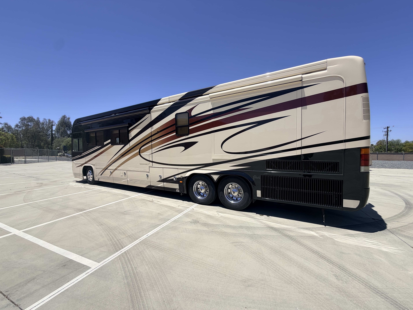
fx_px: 167
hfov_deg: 102.1
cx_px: 206
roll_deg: +0.3
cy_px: 155
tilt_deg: +4.7
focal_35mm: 14
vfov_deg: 85.7
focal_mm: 2.22
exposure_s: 1/1211
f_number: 2.2
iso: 20
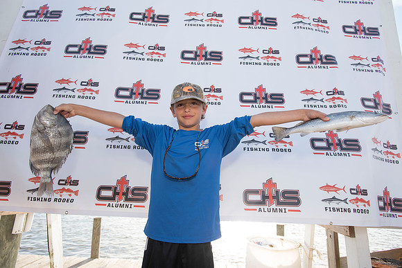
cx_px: 201
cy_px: 134
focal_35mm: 20
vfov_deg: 62.0
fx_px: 223
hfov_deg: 84.0
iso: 250
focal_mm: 20
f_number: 4.5
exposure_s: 1/400
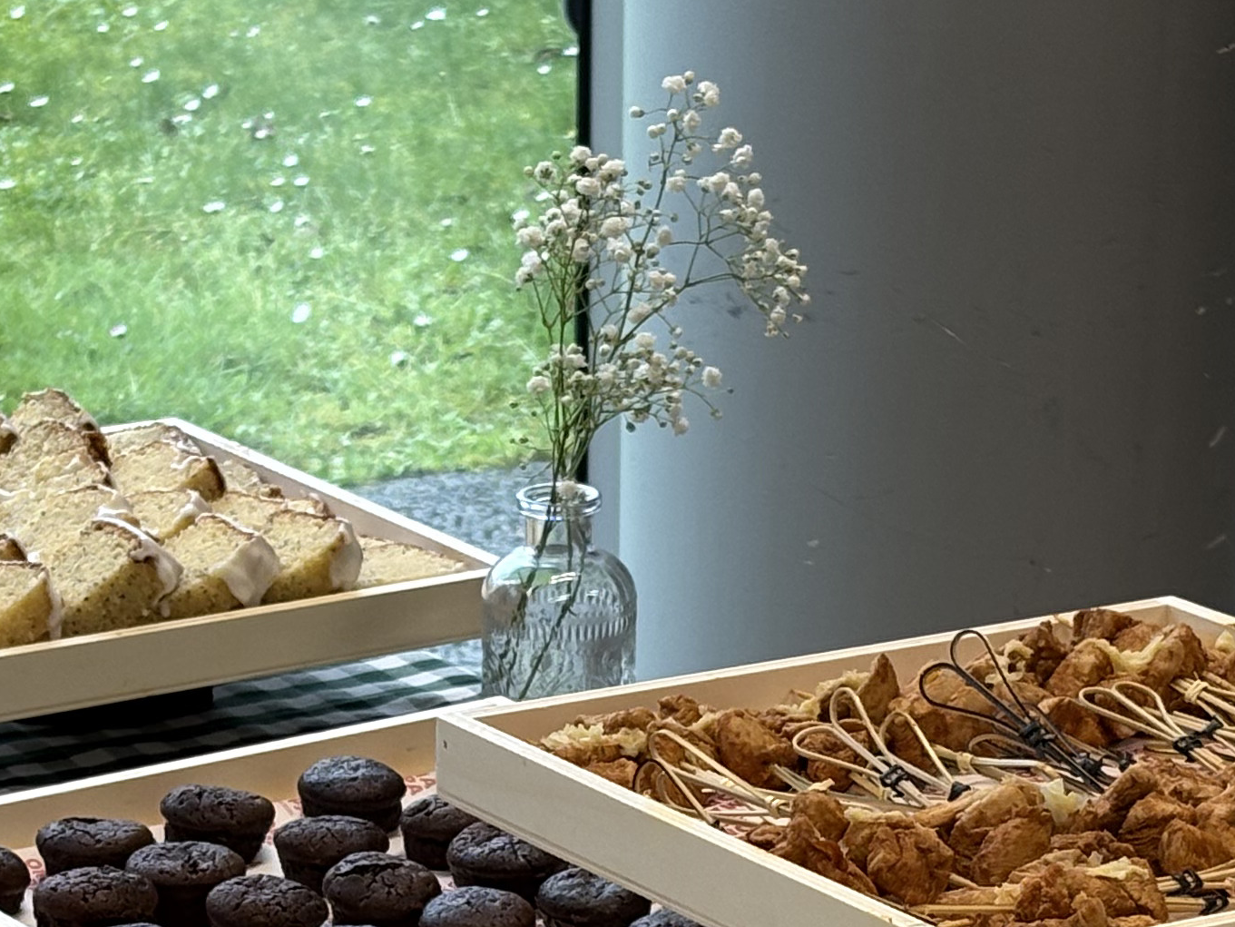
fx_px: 5495
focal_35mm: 154
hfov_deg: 12.8
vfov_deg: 9.5
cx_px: 708
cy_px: 1044
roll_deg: -0.7
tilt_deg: -20.0
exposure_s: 1/50
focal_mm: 5.96
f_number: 1.6
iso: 25
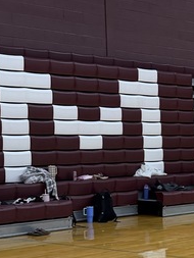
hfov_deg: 14.0
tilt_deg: -4.2
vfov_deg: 20.1
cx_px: 322
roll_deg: -0.8
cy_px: 193
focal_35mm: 97
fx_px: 724
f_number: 1.78
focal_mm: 6.76
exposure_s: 1/120
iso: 200
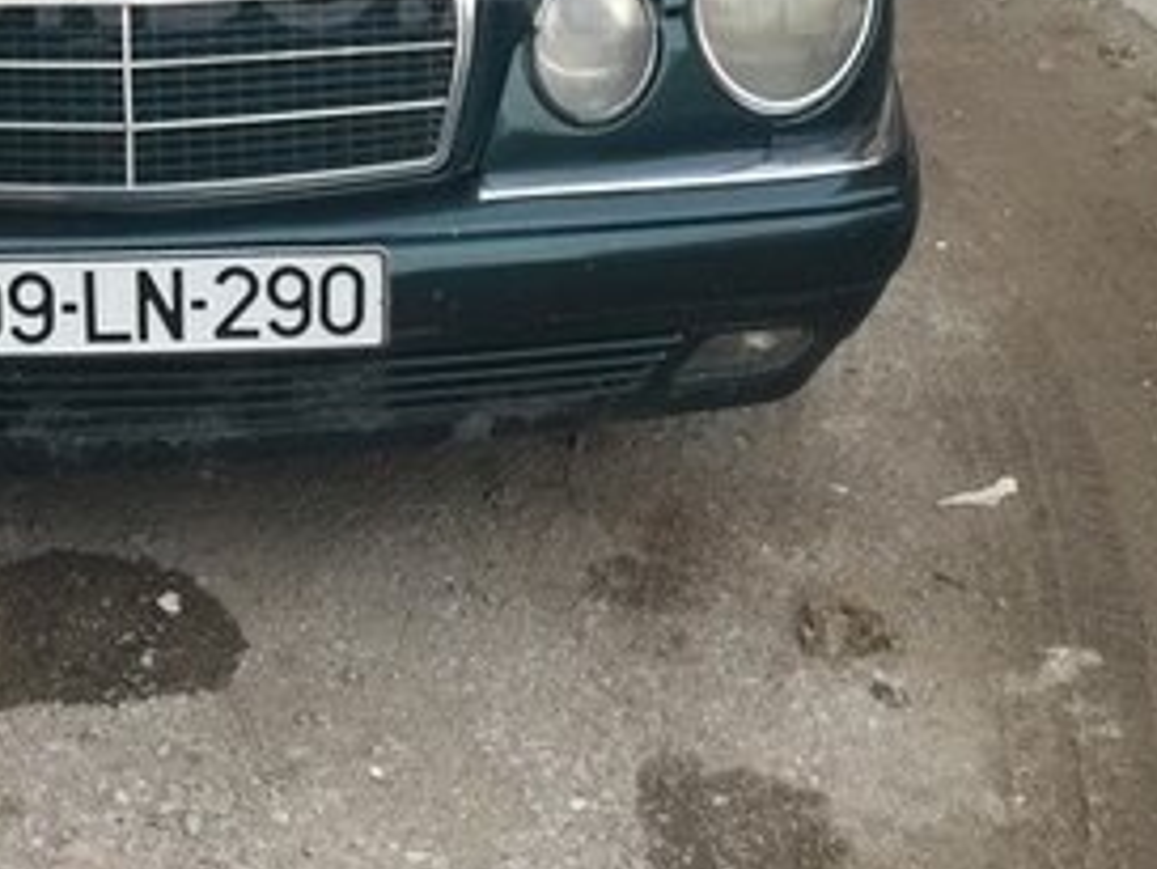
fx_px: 2341
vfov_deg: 20.3
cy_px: -36
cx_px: 233
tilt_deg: -15.4
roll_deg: -5.3
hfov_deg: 27.2
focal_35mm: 70
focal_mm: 4.15
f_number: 2.2
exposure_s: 1/33
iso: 32
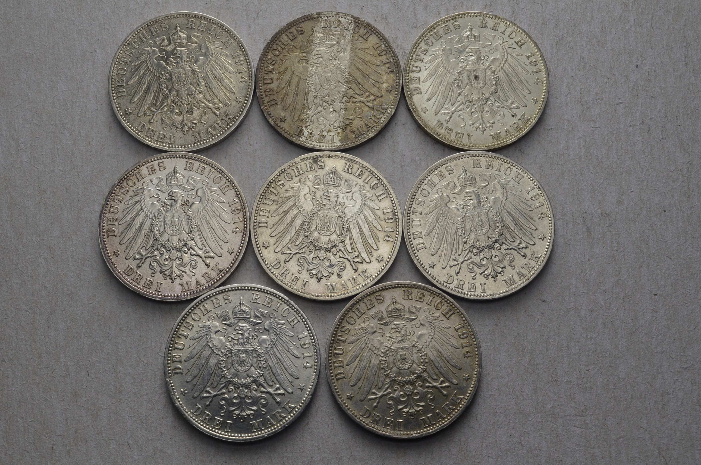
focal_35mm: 48
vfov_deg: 28.0
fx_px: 933
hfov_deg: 41.2
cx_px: 350
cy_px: 232
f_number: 14
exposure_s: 1/250
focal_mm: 32
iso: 400
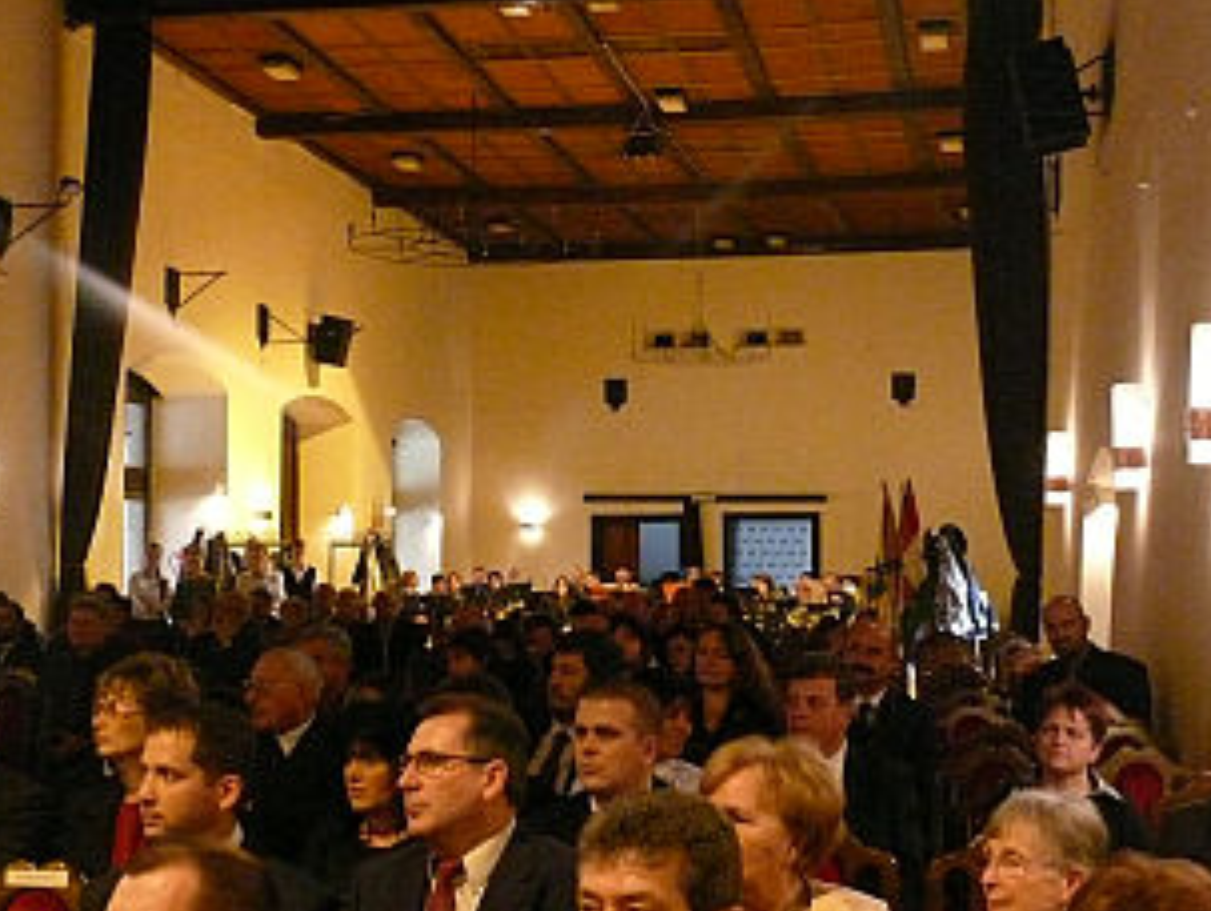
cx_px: 683
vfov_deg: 28.1
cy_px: 467
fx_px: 1821
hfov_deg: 36.7
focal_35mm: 52
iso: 800
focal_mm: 7.4
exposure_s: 1/20
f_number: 2.8
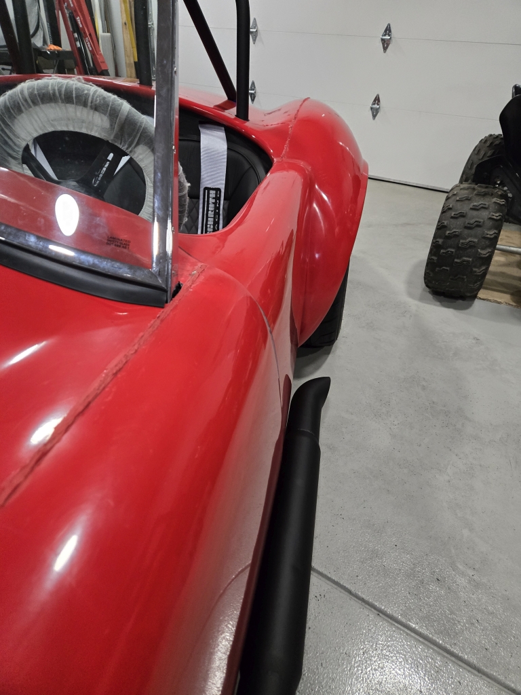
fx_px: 462
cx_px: 260
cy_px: 348
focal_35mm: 23
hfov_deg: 58.9
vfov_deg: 73.9
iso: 1000
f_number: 1.8
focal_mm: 5.4
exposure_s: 1/120
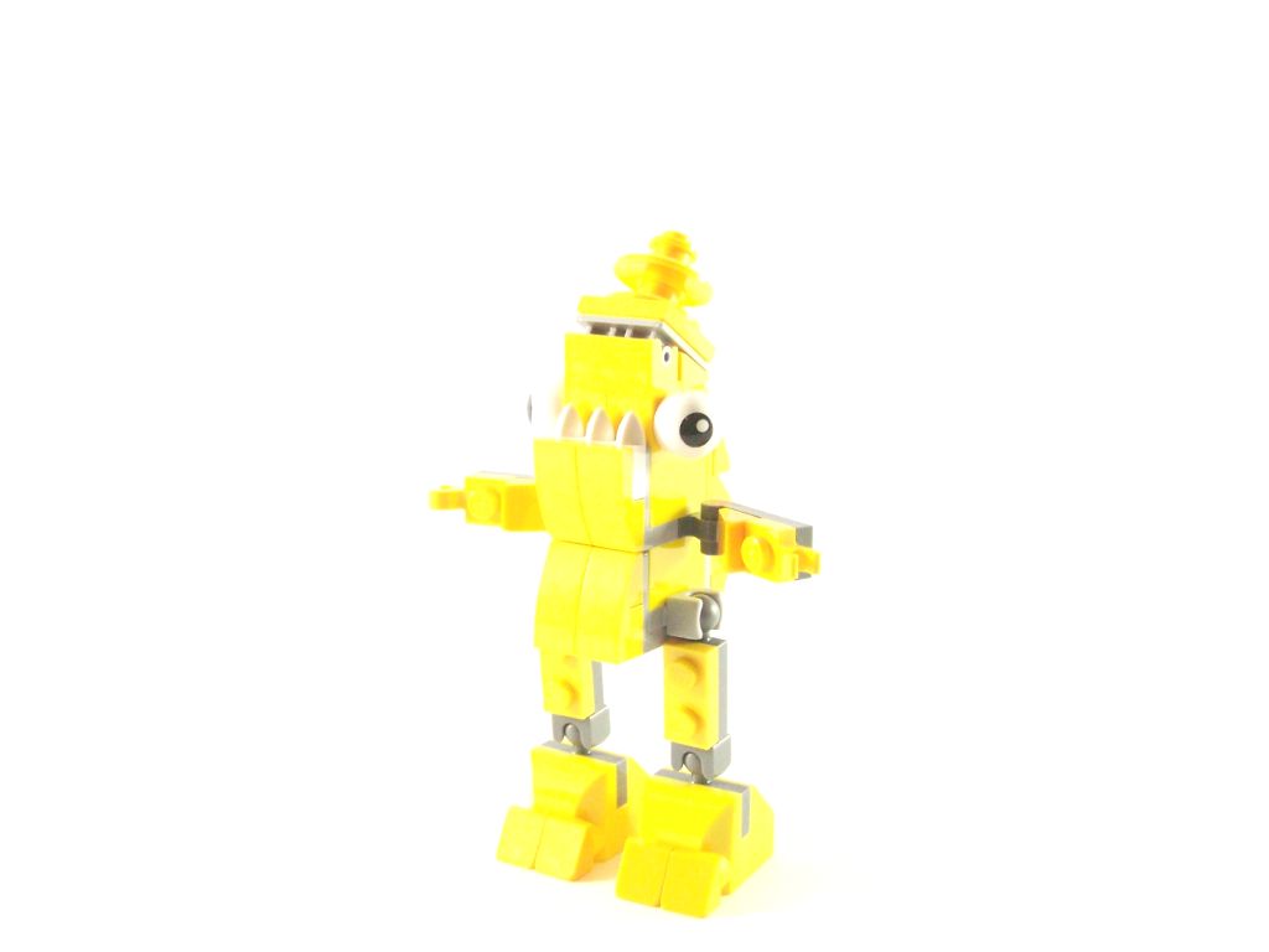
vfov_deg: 30.3
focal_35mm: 48
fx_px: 1760
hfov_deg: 39.7
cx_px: 634
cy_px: 476
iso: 400
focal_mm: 8
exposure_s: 1/60
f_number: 4
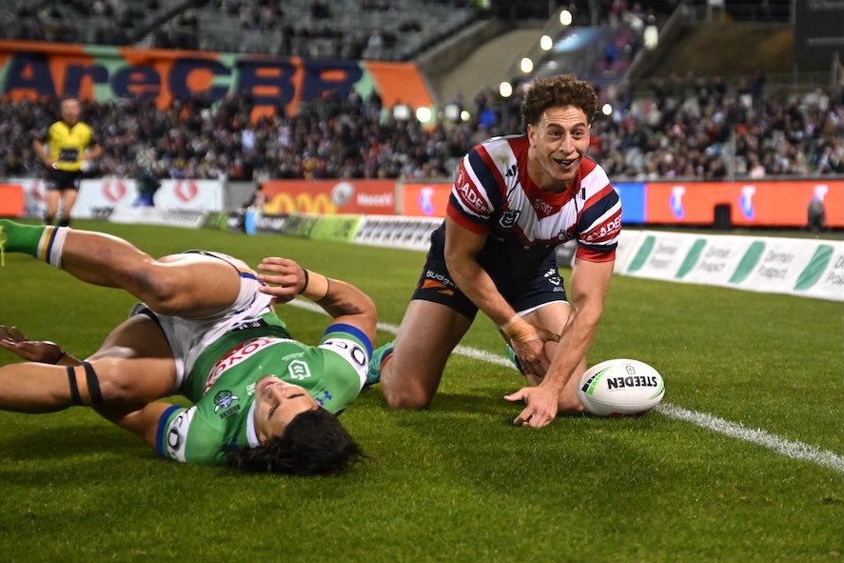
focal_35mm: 66
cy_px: 281
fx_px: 1547
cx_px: 417
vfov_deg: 20.6
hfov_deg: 30.5
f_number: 2.8
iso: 5000
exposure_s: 1/1250
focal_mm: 65
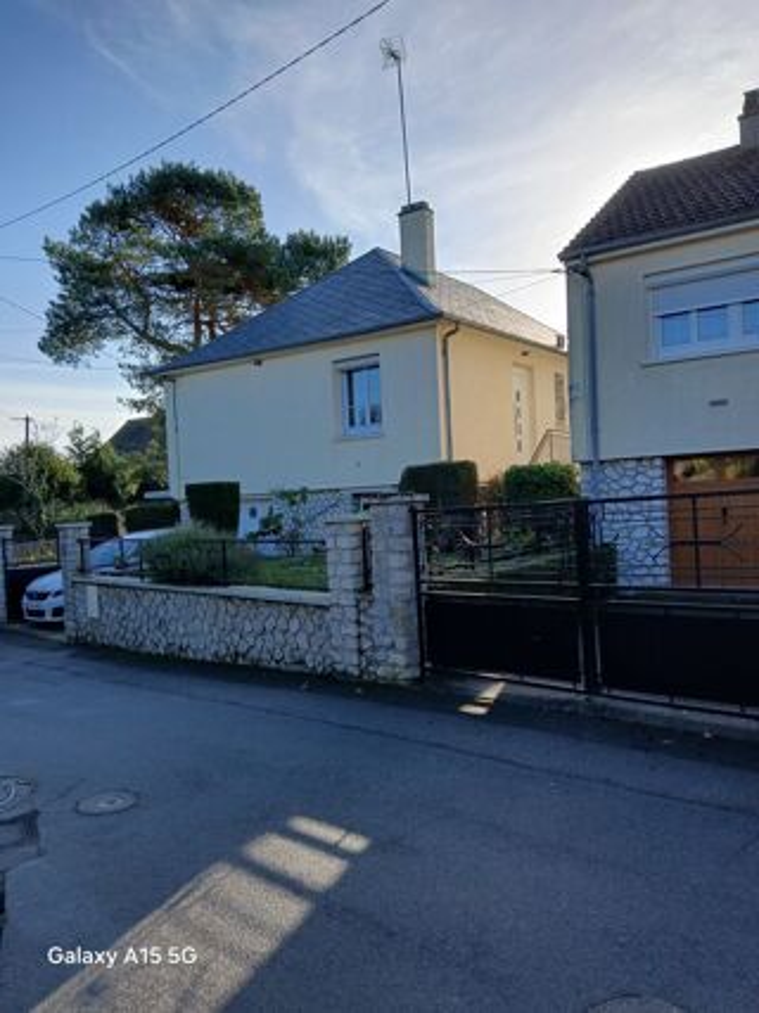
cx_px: 380
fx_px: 760
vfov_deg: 67.3
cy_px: 506
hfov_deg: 53.0
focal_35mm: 26
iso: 20
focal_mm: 3.98
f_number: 1.8
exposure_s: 1/427
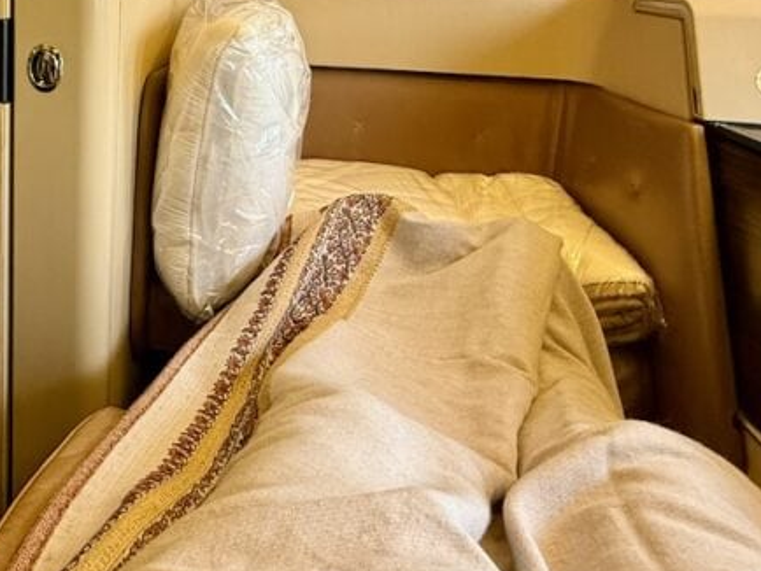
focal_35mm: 33
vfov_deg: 39.8
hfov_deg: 47.7
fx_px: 726
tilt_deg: -8.6
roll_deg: -1.0
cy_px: 58
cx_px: 33
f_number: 2.2
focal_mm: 2.22
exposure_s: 1/56
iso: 320
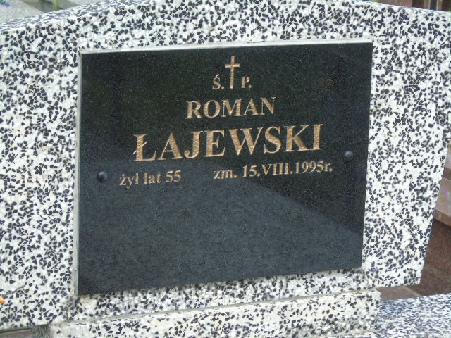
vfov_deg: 10.4
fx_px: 1850
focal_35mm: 142
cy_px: 169
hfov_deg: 13.9
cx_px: 226
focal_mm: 25
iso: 80
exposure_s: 1/200
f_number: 4.7
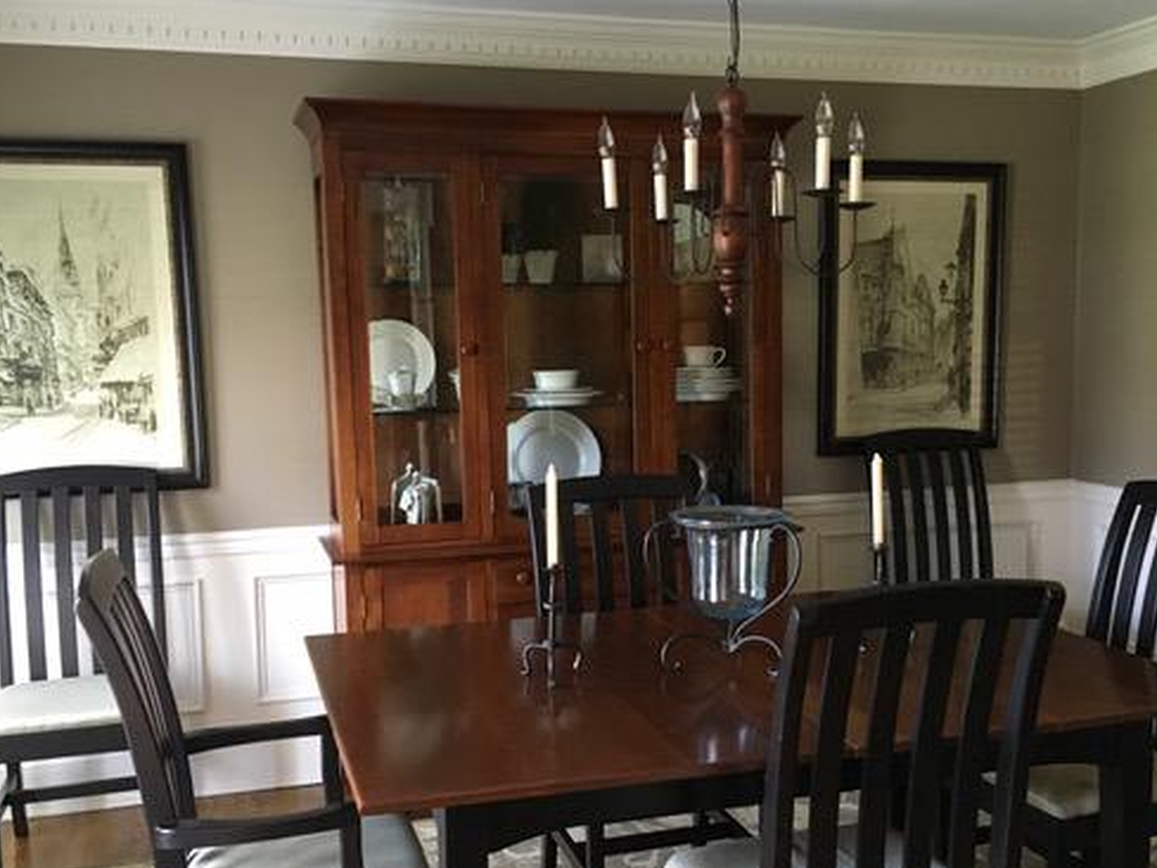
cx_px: 612
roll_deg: +0.6
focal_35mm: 38
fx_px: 1270
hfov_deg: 49.0
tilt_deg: -6.6
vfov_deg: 37.7
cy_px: 486
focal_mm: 4.15
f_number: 2.2
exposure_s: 1/20
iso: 200
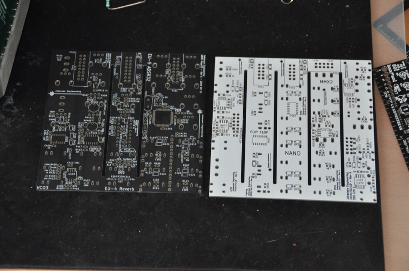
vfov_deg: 14.7
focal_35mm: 93
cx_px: 204
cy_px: 136
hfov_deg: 21.9
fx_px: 1055
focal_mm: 62
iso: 800
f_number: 5
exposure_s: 1/60
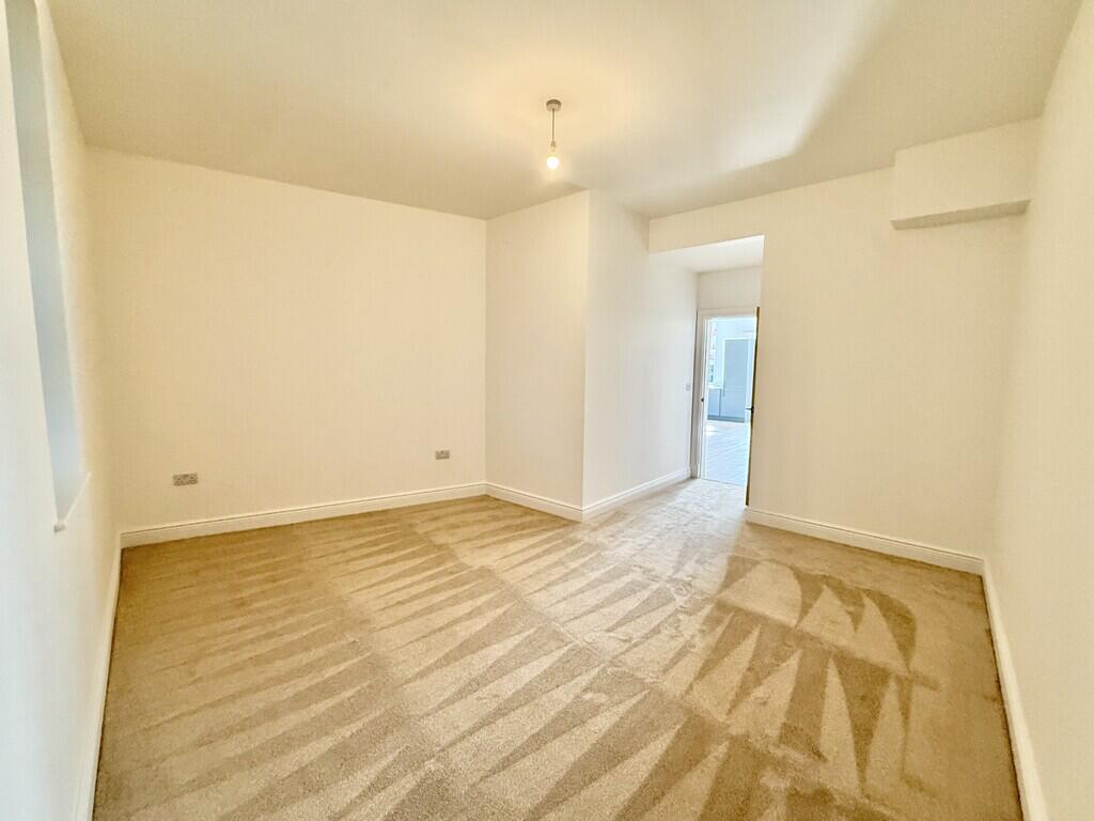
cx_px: 547
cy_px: 410
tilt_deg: -4.6
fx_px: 442
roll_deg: +1.6
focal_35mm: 14
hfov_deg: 102.1
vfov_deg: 85.7
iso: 400
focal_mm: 2.22
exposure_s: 1/100
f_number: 2.2
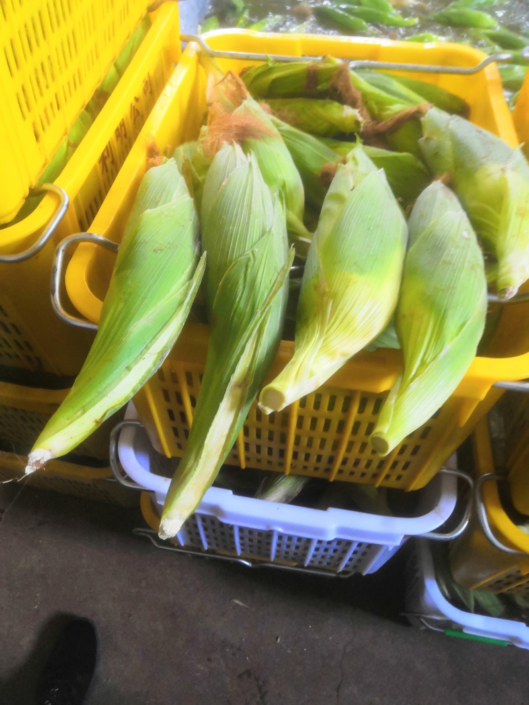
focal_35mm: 27
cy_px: 352
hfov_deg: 51.3
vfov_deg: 65.3
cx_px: 264
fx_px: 550
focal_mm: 3.95
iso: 400
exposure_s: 1/50
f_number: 1.8
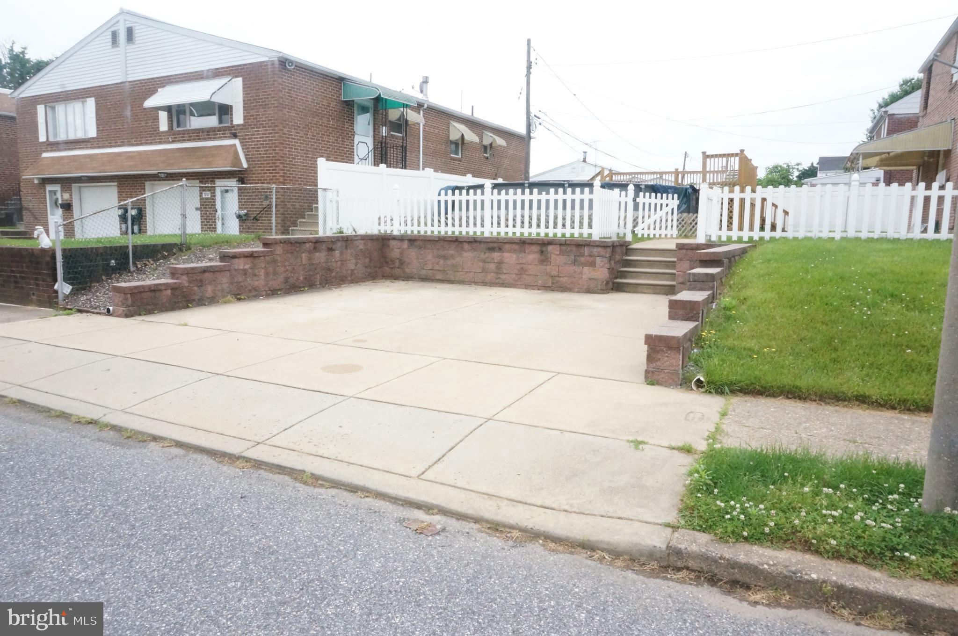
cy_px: 318
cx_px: 479
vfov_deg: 53.0
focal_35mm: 24
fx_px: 638
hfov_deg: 73.8
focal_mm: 16
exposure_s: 1/160
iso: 3200
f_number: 22
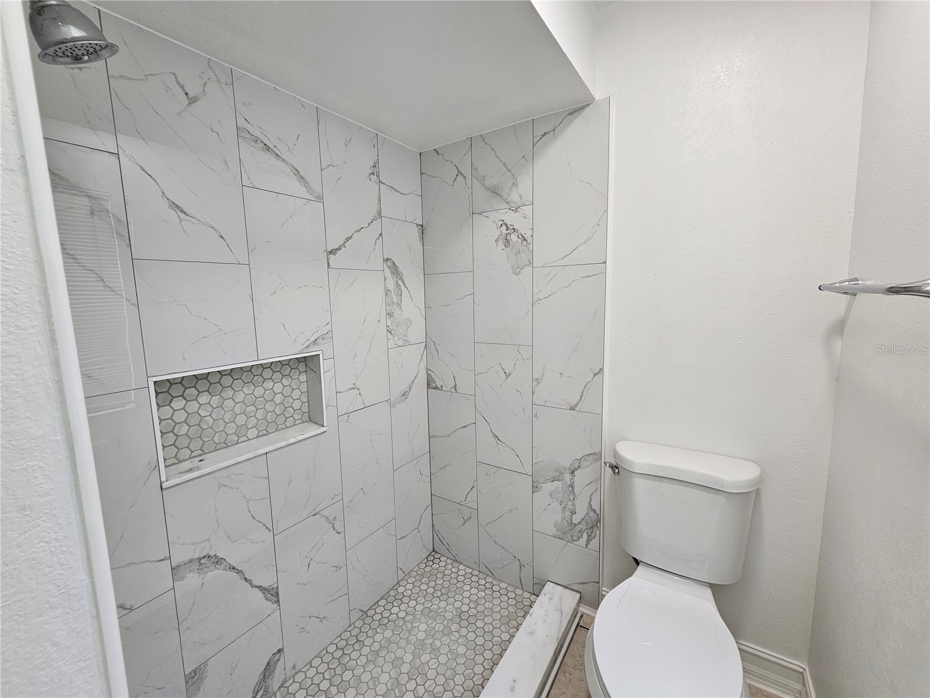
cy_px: 349
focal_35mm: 13
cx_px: 465
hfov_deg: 106.2
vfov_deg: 89.9
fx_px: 349
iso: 100
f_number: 2.2
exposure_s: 1/60
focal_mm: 2.2
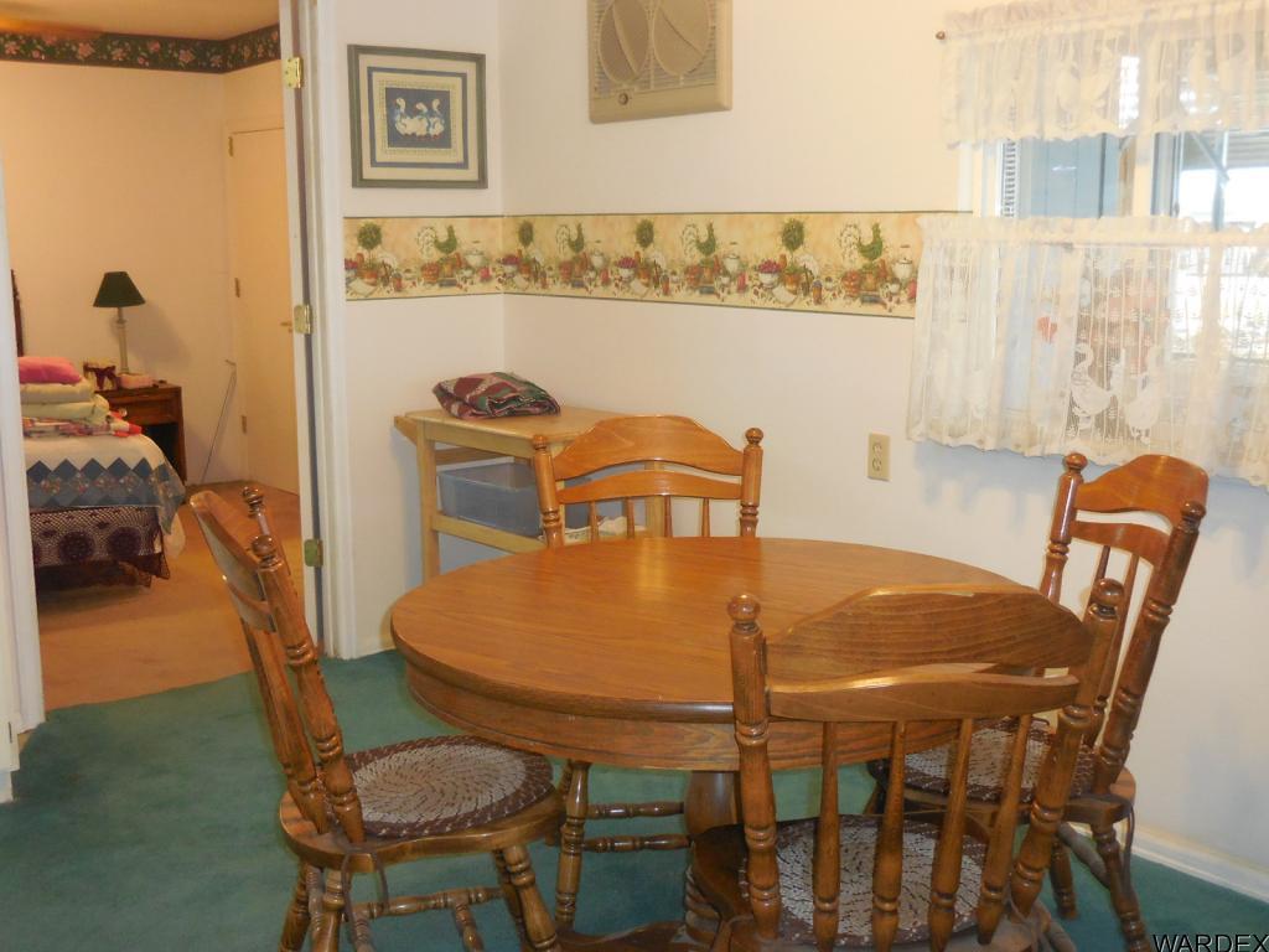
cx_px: 634
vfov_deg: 36.8
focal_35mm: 39
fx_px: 1430
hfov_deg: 47.9
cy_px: 476
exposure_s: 1/30
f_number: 3.9
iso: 500
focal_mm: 7
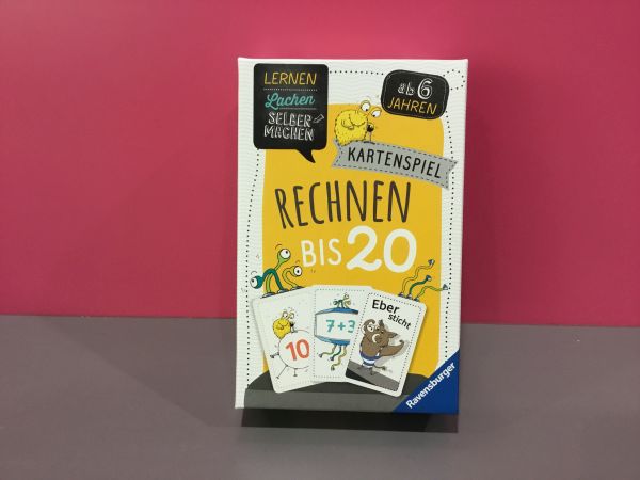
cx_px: 320
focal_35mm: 31
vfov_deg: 45.4
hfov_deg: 58.4
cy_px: 240
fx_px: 573
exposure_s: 1/33
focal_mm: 3.3
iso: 125
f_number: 2.4
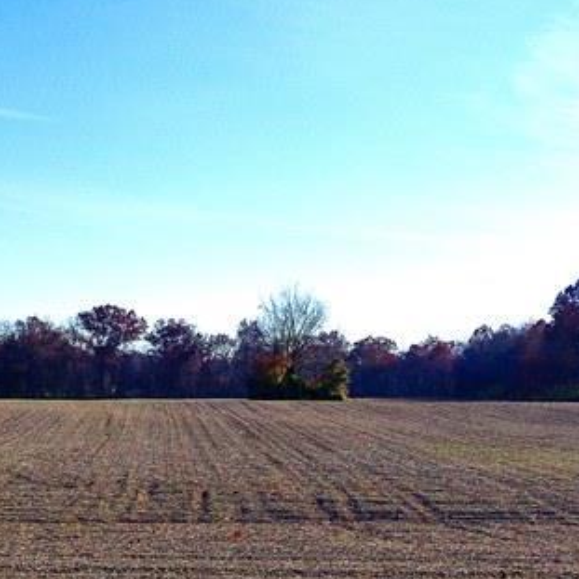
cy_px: 382
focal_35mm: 68
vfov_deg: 25.2
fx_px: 1287
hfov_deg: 25.1
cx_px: 168
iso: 1600
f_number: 14
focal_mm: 26.25
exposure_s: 1/1600
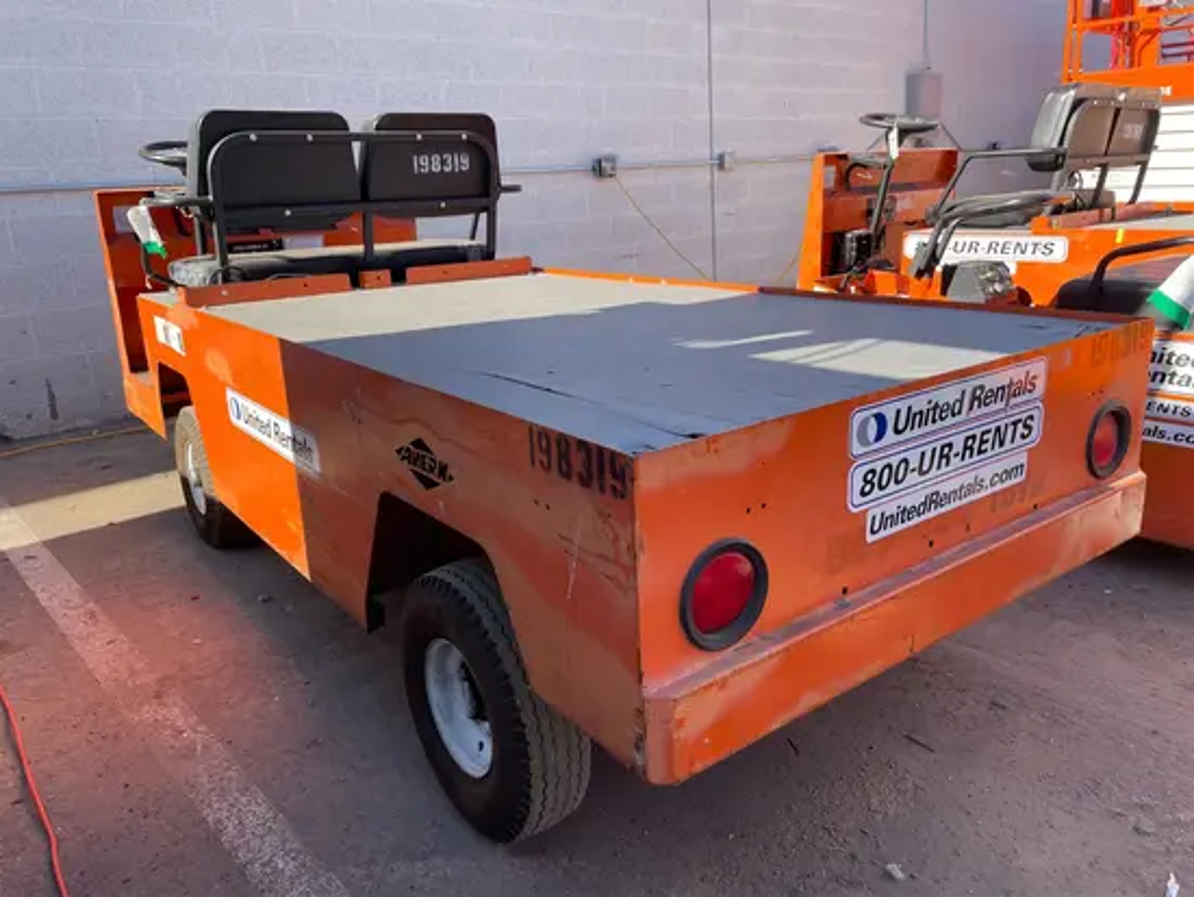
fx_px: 897
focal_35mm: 26
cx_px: 597
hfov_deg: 67.3
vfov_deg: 53.1
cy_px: 448
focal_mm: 4.2
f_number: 1.6
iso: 32
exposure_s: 1/868
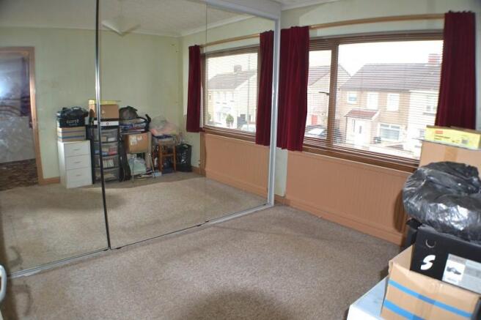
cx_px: 240
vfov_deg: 43.6
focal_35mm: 30
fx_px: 401
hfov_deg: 61.9
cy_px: 160
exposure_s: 1/60
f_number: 3.8
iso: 800
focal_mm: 20
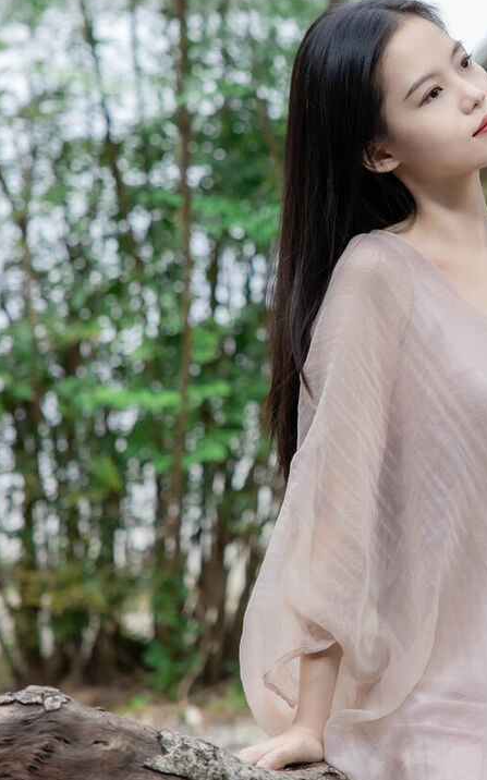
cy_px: 286
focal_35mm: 157
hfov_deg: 8.3
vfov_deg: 13.3
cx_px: 568
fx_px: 3337
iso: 200
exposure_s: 1/160
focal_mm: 70
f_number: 2.8
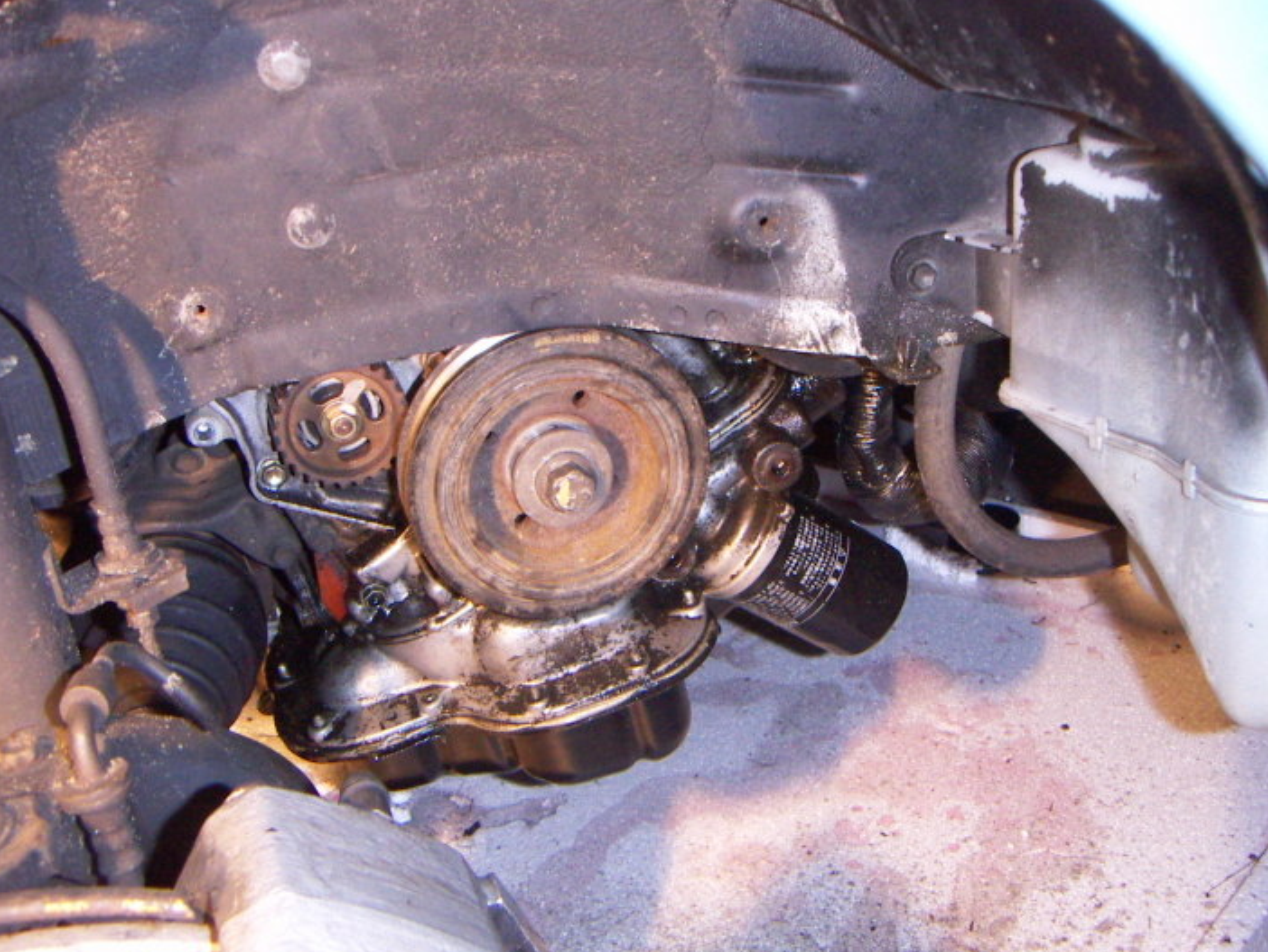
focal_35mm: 41
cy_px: 495
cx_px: 618
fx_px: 1502
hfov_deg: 45.8
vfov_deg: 35.2
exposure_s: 1/50
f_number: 2.8
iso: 200
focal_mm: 4.7
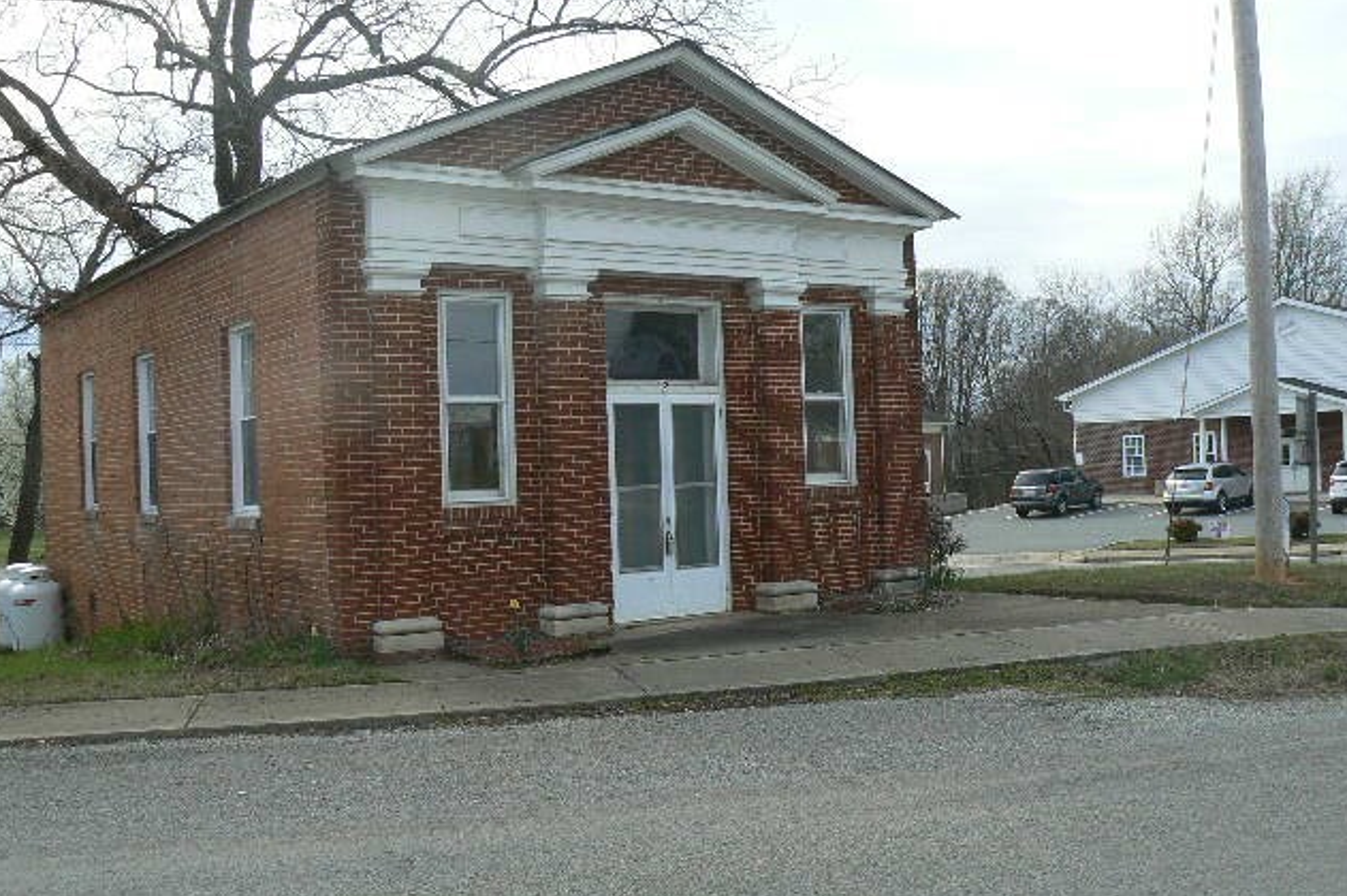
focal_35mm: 38
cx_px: 675
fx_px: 1421
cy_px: 429
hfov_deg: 50.7
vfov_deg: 35.0
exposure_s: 1/320
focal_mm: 6
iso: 80
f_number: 5.6
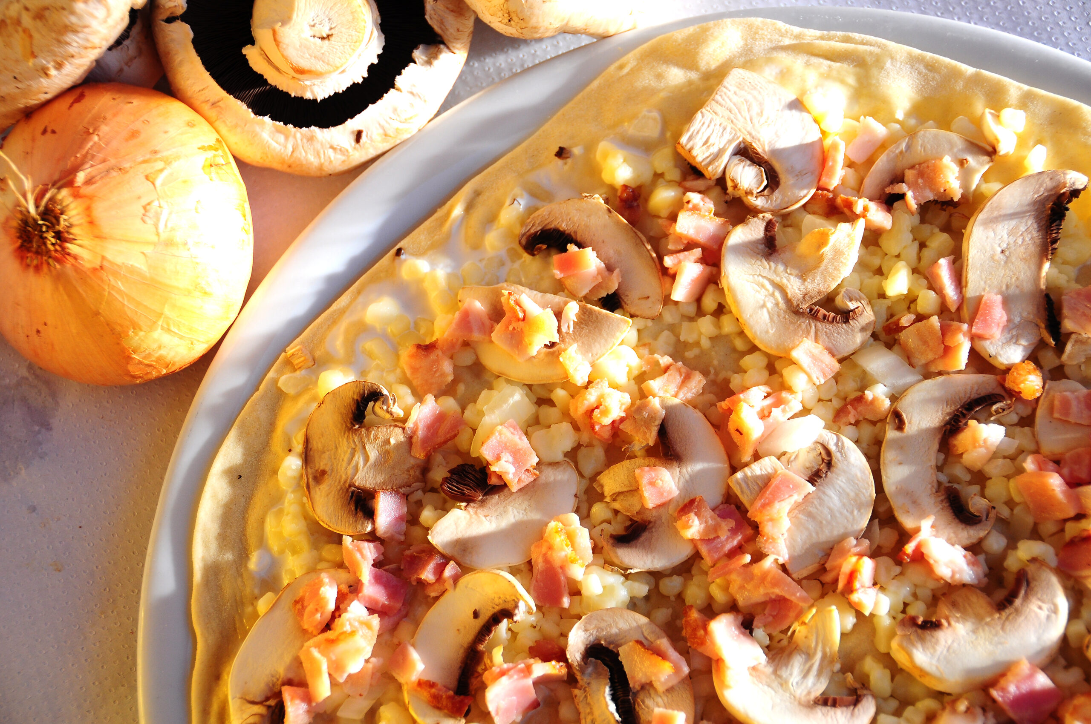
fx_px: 2815
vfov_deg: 14.7
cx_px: 546
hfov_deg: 21.9
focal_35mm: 93
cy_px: 362
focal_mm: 62
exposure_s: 1/640
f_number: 4.8
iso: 200
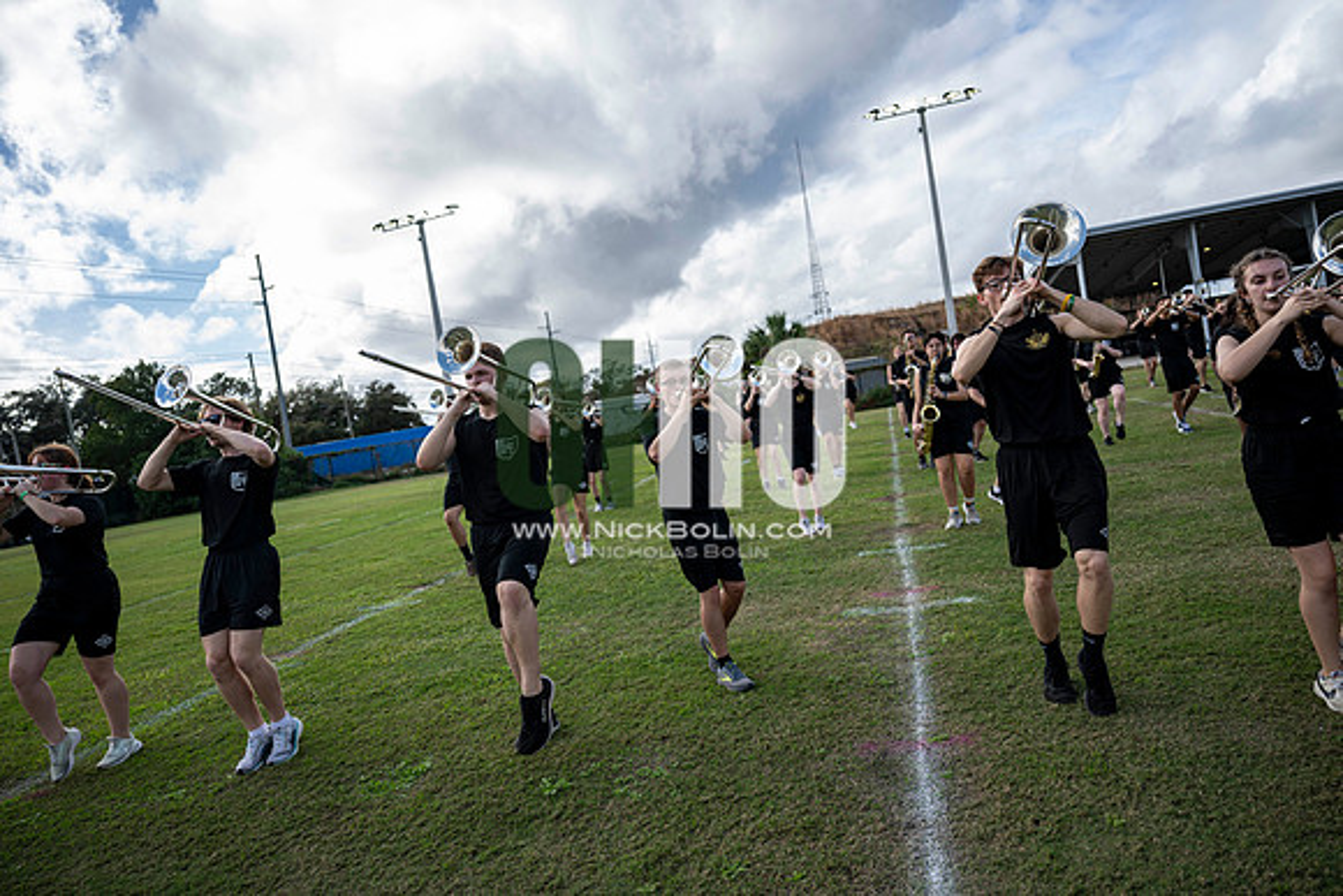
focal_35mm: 24
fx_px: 896
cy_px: 448
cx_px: 672
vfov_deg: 53.2
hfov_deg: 73.7
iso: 125
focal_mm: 24
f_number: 2.8
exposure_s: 1/1250
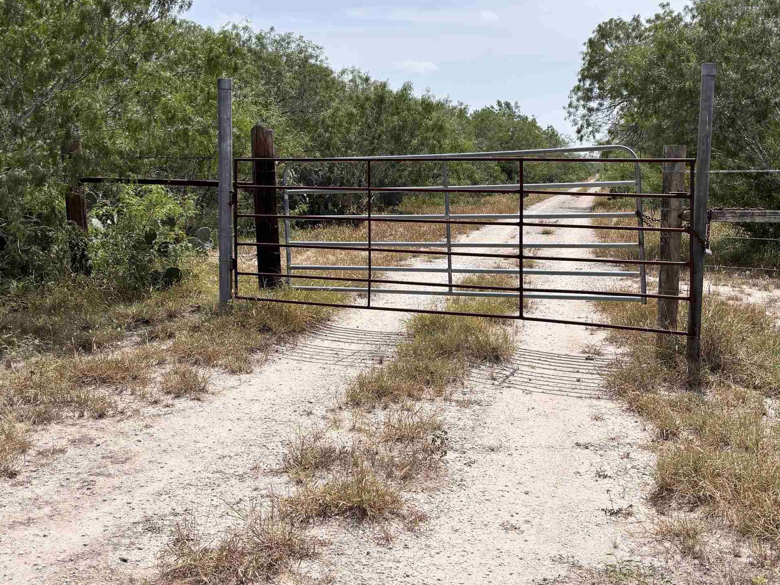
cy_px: 199
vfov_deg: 34.1
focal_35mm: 42
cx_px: 463
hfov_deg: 44.6
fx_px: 946
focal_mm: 5.96
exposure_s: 1/5952
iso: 50
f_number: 1.6
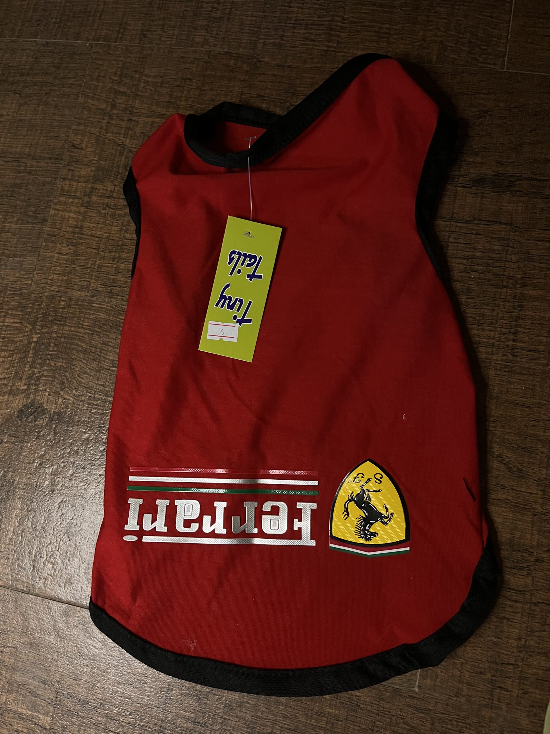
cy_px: 367
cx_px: 275
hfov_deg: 53.1
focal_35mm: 26
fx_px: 551
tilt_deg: -77.2
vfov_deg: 67.3
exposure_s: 1/50
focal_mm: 5.1
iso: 500
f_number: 1.6
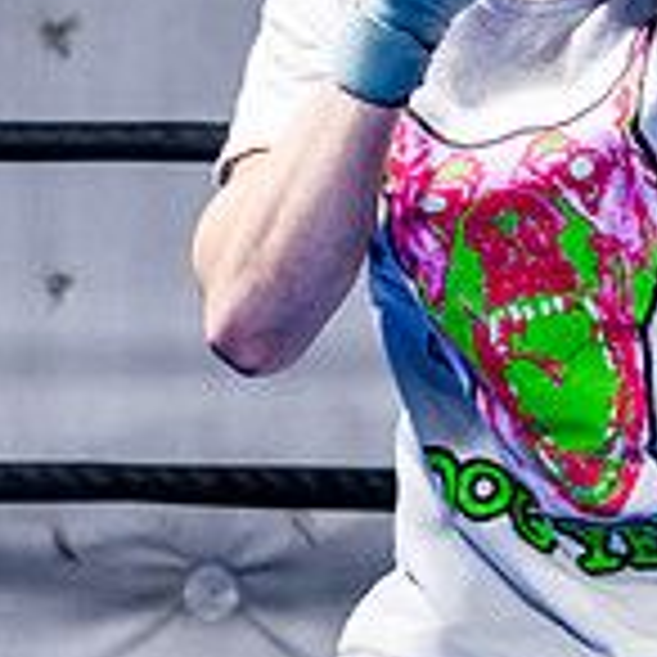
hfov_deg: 6.9
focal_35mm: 253
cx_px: 428
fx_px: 5433
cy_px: 340
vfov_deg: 6.9
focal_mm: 50
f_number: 1.8
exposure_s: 1/500
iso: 1000
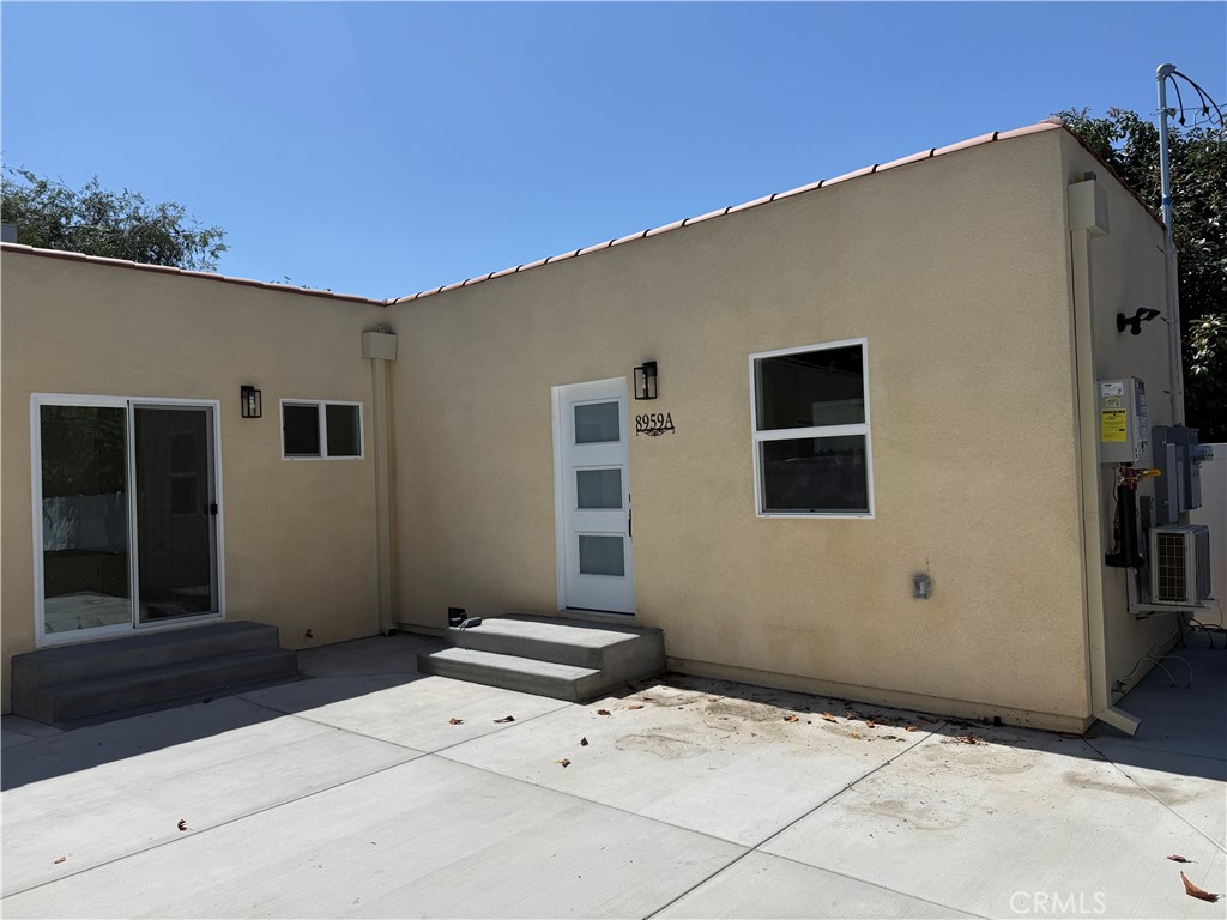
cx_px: 614
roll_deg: +2.1
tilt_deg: +1.9
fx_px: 851
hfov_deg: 71.6
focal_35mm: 24
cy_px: 460
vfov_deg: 56.8
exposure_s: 1/8130
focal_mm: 6.76
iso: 80
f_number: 1.78
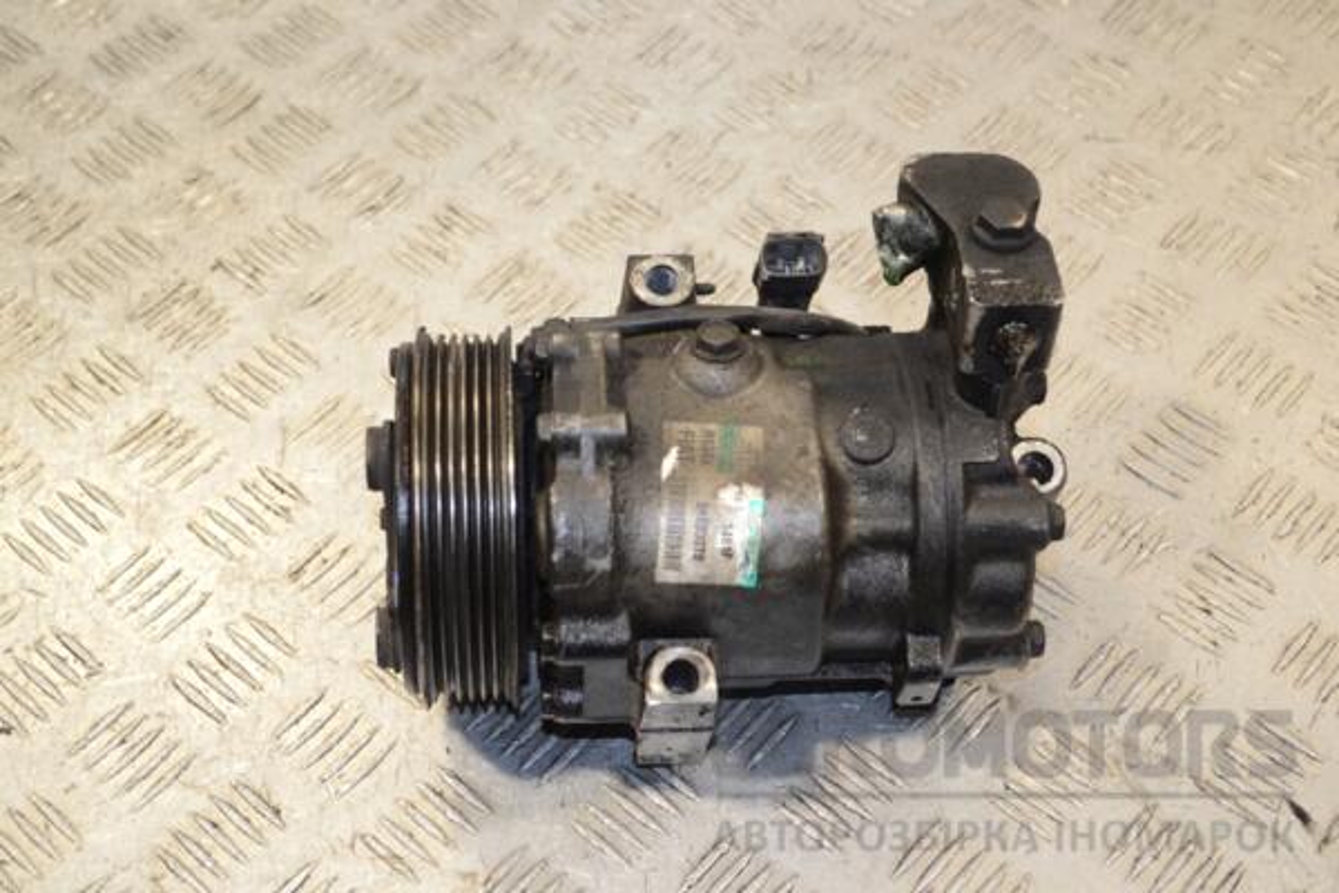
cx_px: 670
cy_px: 446
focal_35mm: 57
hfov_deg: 35.1
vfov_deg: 23.8
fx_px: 2120
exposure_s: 1/60
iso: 320
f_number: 5
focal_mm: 38
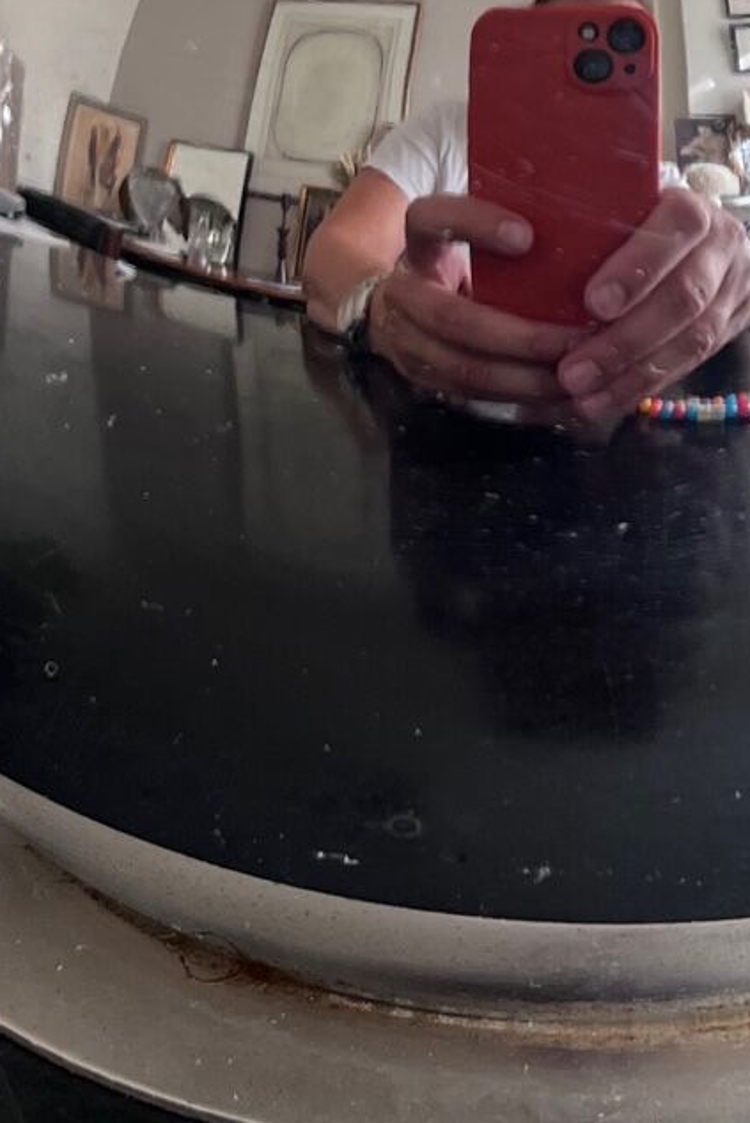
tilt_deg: -17.4
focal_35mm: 86
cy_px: -177
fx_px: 2686
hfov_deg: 15.8
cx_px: 557
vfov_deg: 22.1
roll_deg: +0.4
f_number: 1.6
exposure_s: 1/121
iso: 80
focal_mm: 5.1
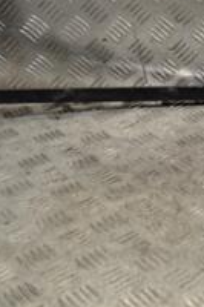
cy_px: 37
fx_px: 843
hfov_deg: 13.0
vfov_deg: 20.3
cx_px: 307
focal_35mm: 99
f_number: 3.8
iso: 100
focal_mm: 22
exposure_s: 1/50
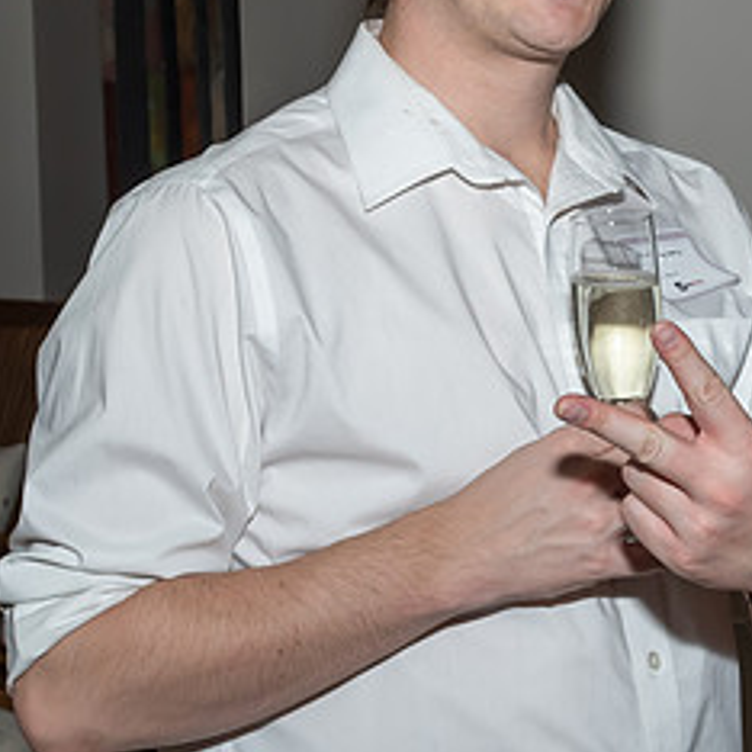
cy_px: 153
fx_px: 3097
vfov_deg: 13.8
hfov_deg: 13.8
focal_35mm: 126
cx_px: 490
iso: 400
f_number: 7.1
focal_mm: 26
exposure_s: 1/250
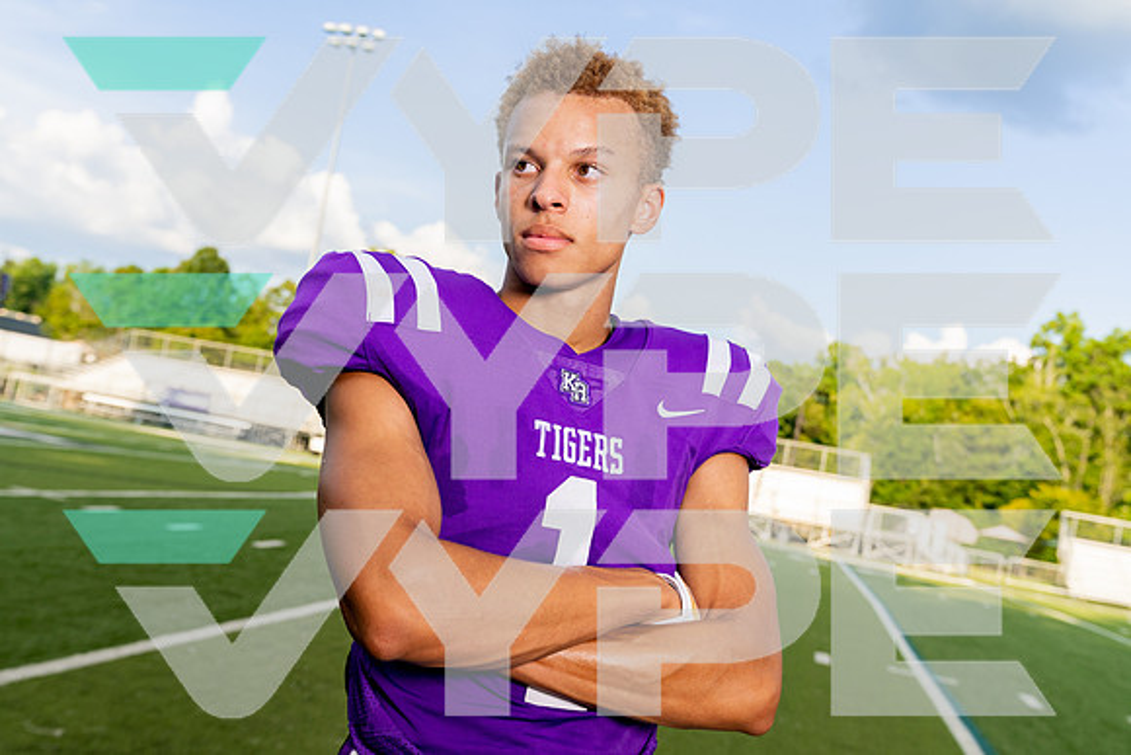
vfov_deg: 33.4
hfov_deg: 48.4
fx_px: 1257
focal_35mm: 40
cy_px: 378
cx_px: 566
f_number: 5.6
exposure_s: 1/500
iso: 200
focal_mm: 40
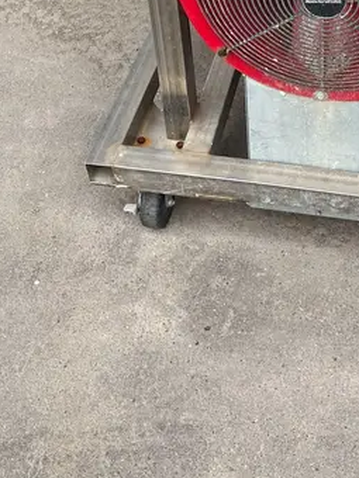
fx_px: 774
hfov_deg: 25.8
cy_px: 22
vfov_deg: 32.2
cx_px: 272
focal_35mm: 56
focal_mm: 5.1
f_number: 1.6
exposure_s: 1/827
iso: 50
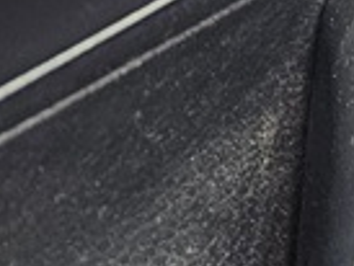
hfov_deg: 9.2
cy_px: -532
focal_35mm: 168
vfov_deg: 7.7
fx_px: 1720
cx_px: 1083
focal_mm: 5.4
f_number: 1.8
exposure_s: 1/100
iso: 200
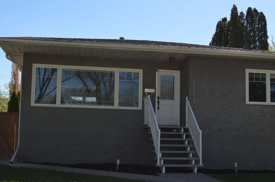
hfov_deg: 41.2
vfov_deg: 27.9
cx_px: 144
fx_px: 366
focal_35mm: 48
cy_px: 100
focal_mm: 24
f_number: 6.3
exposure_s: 1/250
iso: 100
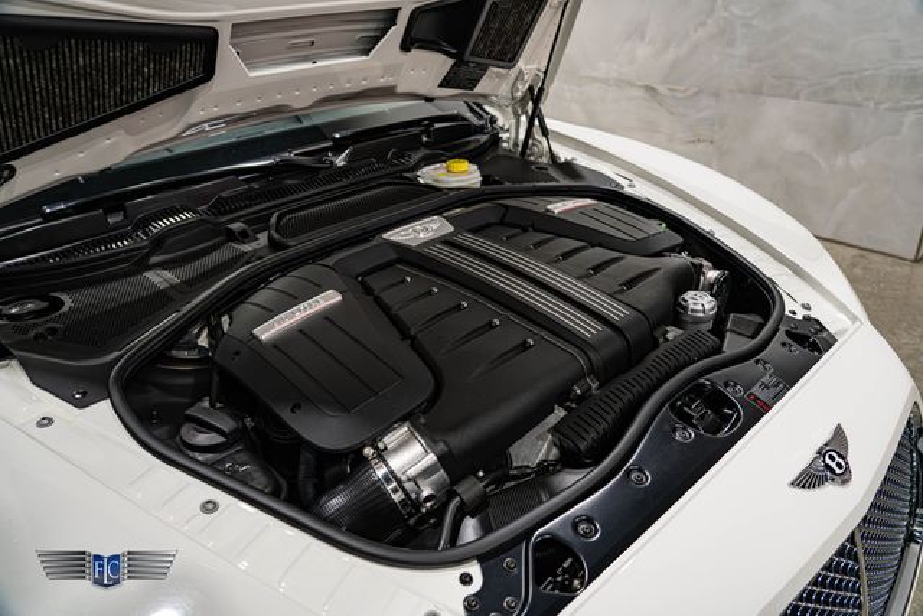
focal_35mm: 26
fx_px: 667
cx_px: 462
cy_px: 308
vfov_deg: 49.6
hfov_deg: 69.4
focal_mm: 26
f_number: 4
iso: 1000
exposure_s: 1/60
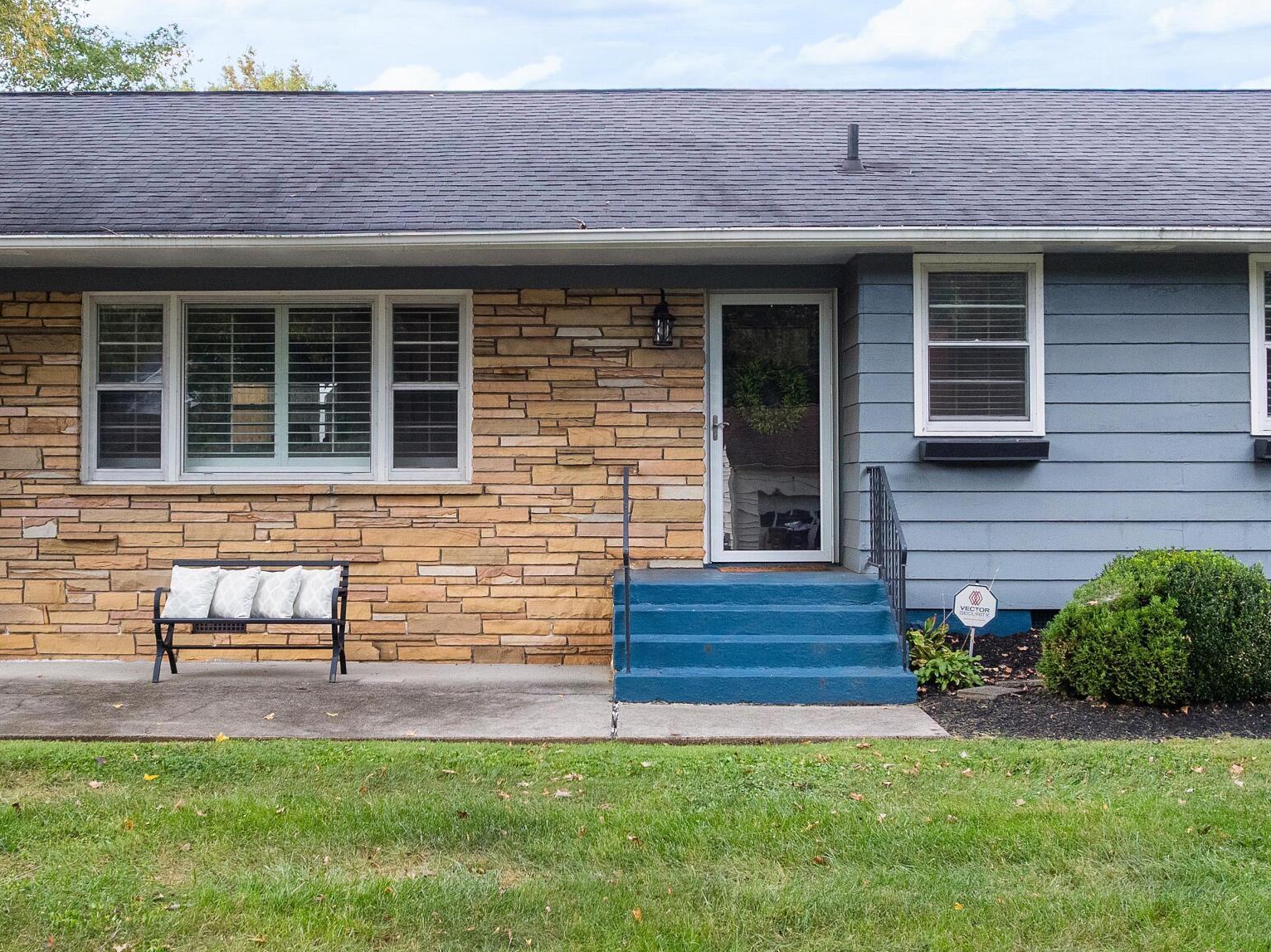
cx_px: 578
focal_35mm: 47
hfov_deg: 40.4
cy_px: 457
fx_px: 1725
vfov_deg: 30.8
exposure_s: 1/200
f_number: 2.8
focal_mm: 12.29
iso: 400
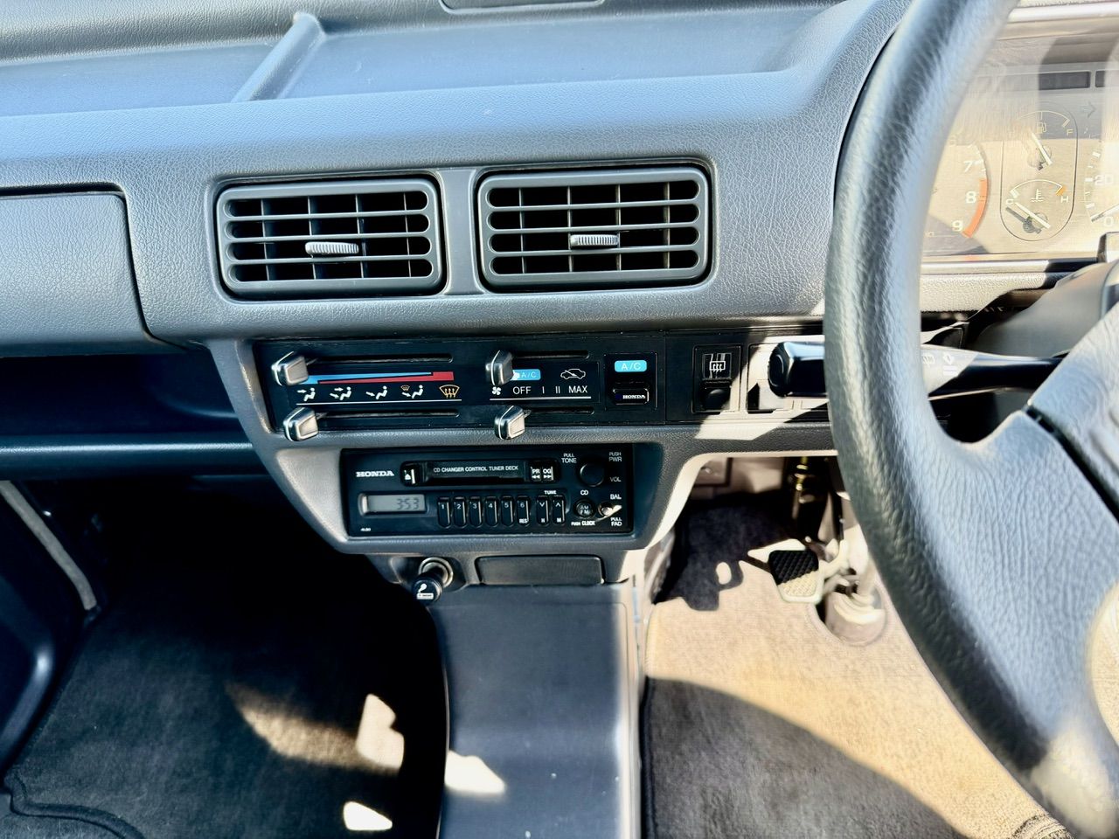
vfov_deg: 56.8
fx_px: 776
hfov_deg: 71.6
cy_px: 420
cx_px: 560
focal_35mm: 24
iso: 160
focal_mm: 6.76
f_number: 1.78
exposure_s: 1/216
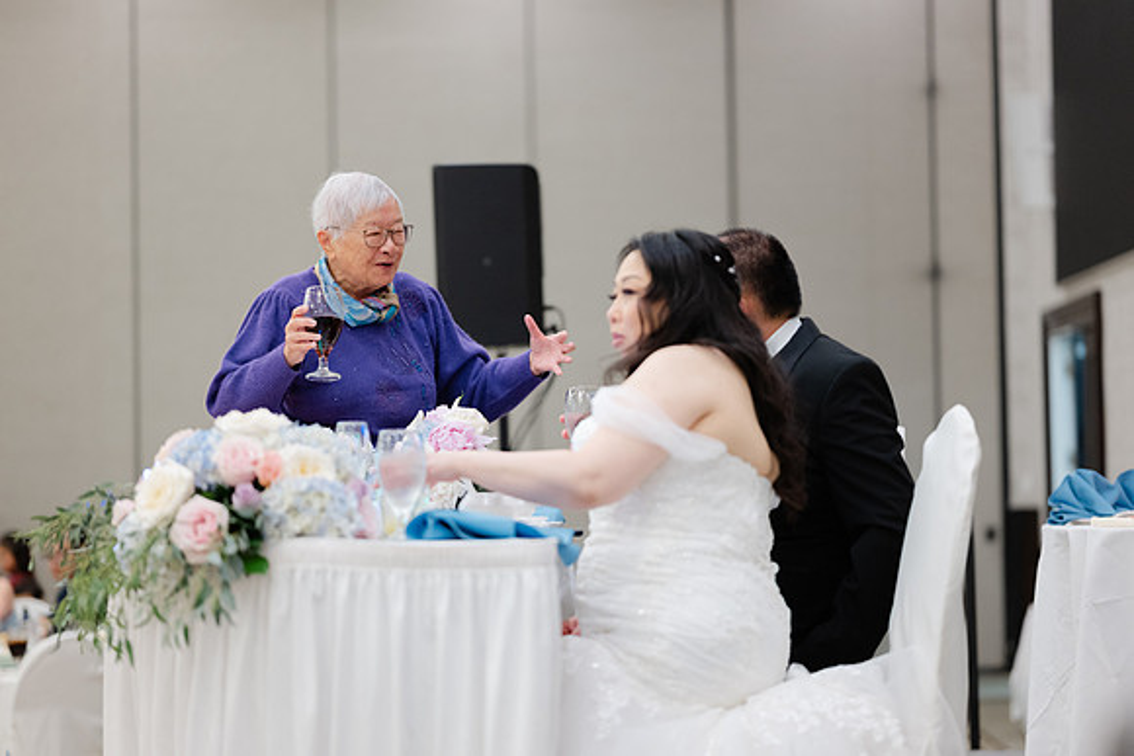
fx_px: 2678
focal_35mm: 85
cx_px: 567
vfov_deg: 16.1
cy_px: 378
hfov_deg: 23.9
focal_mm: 85
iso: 800
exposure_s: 1/125
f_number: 1.8
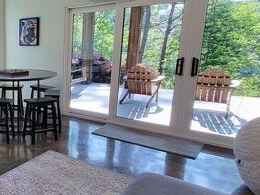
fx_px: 240
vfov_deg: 44.1
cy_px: 90
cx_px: -24
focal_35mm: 32
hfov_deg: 44.1
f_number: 2.2
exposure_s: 1/60
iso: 50
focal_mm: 1.74
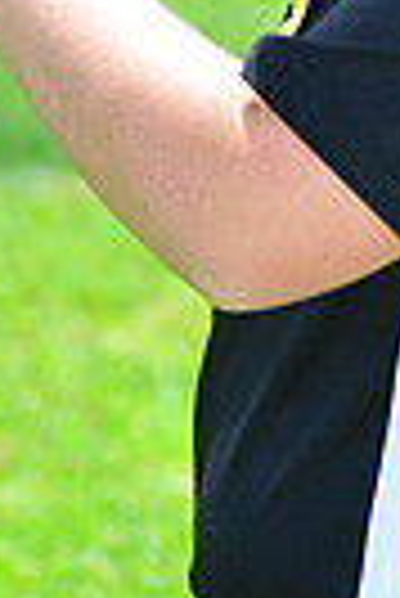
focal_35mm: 589
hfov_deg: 2.3
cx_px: 582
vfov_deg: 3.5
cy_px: -175
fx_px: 9790
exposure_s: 1/200
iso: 200
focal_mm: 135
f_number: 8
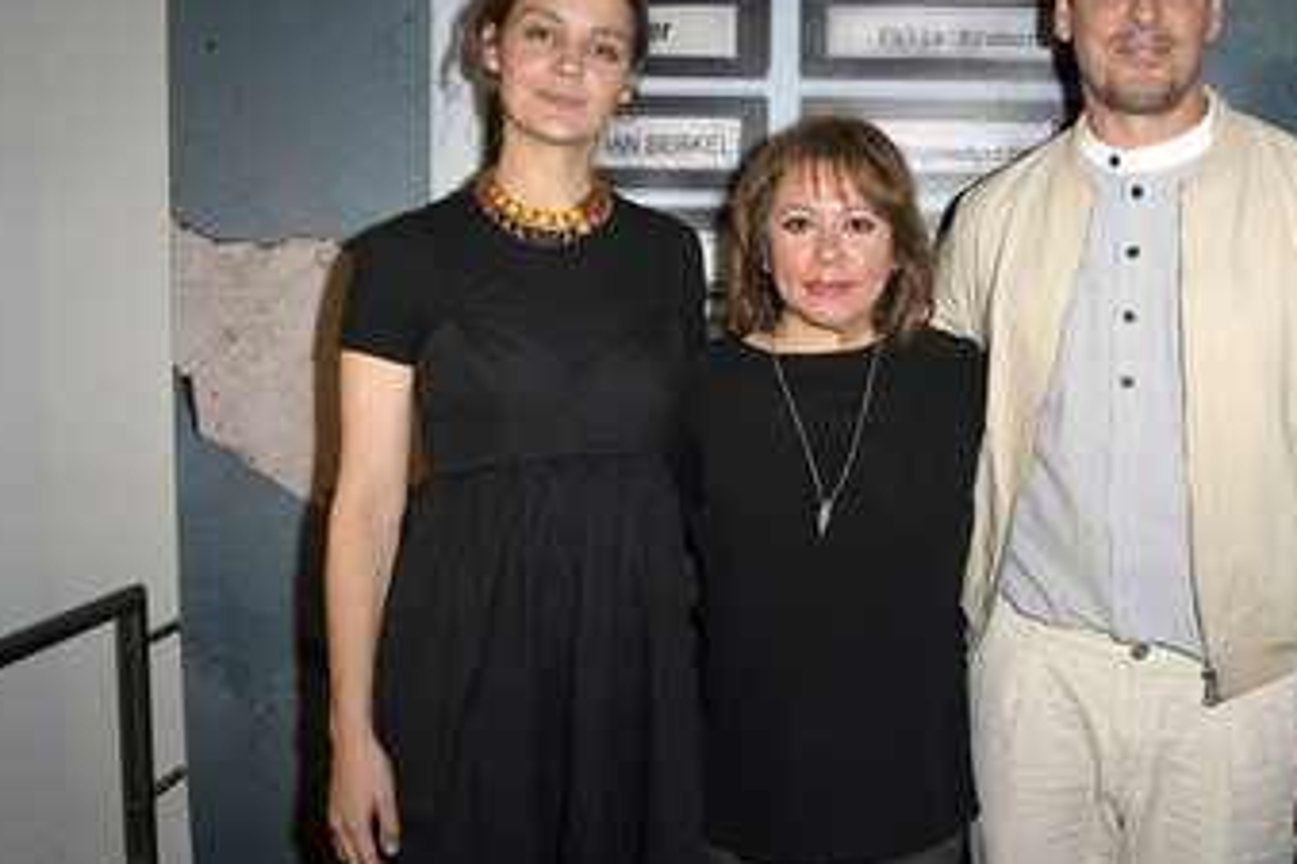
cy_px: 415
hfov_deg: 52.4
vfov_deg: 36.8
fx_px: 1296
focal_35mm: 36
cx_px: 838
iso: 640
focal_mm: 27
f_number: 5.6
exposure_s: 1/100
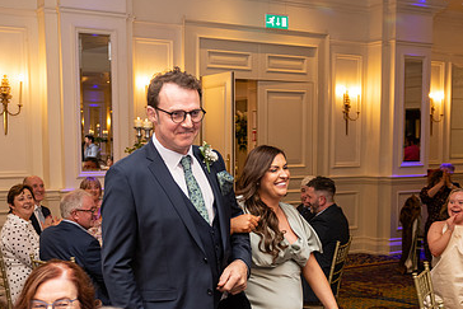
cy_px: 208
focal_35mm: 51
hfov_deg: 38.9
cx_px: 240
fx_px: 656
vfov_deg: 26.3
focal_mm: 32
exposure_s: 1/160
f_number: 3.5
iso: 640
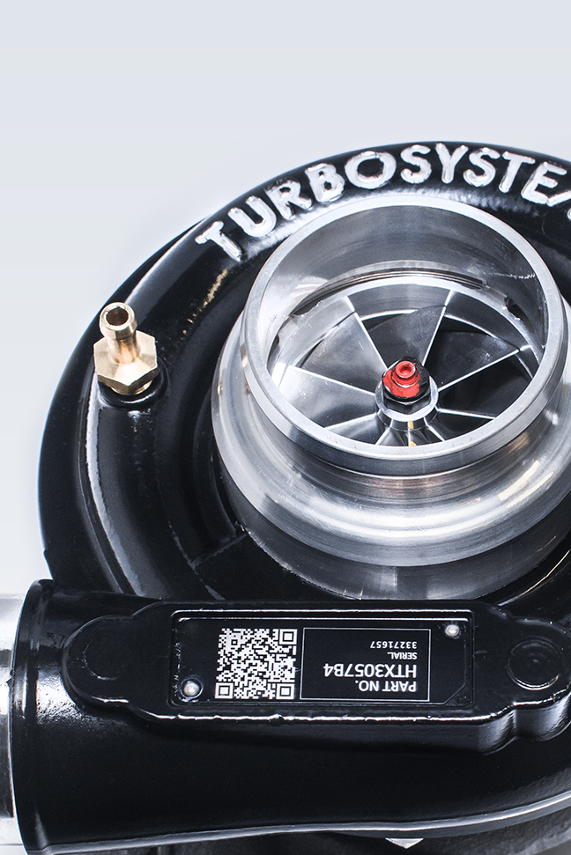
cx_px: 370
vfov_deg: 19.4
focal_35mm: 105
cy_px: 586
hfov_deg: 13.0
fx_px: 2496
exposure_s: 1/60
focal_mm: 34
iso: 200
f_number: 10
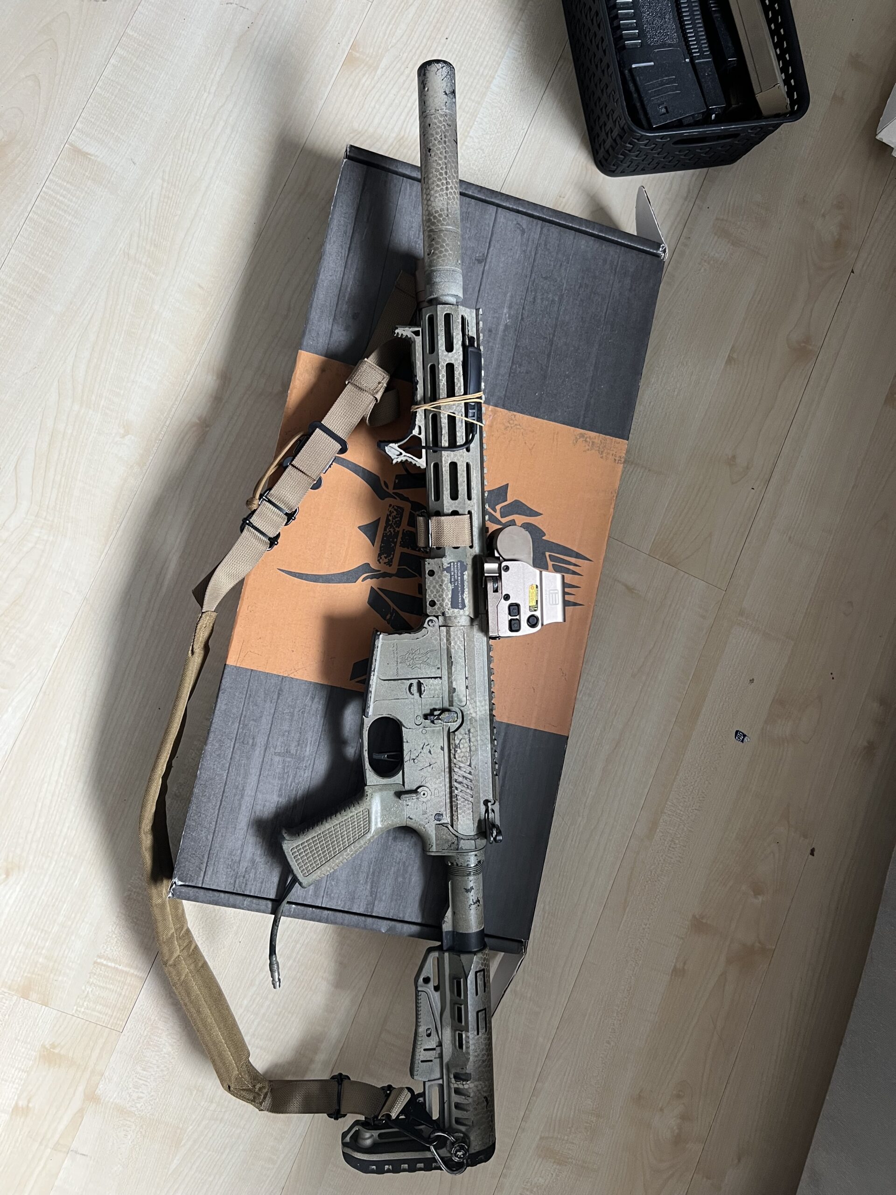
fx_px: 897
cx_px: 448
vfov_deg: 67.3
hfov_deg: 53.1
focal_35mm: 26
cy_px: 598
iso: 125
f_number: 1.5
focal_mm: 5.7
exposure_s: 1/96
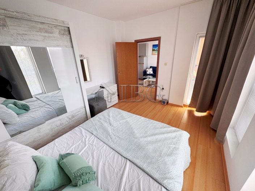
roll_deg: +2.6
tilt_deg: -21.6
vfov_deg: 85.6
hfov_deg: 102.1
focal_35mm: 14
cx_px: 128
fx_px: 103
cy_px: 96
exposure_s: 1/99
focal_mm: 2.22
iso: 64
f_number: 2.2
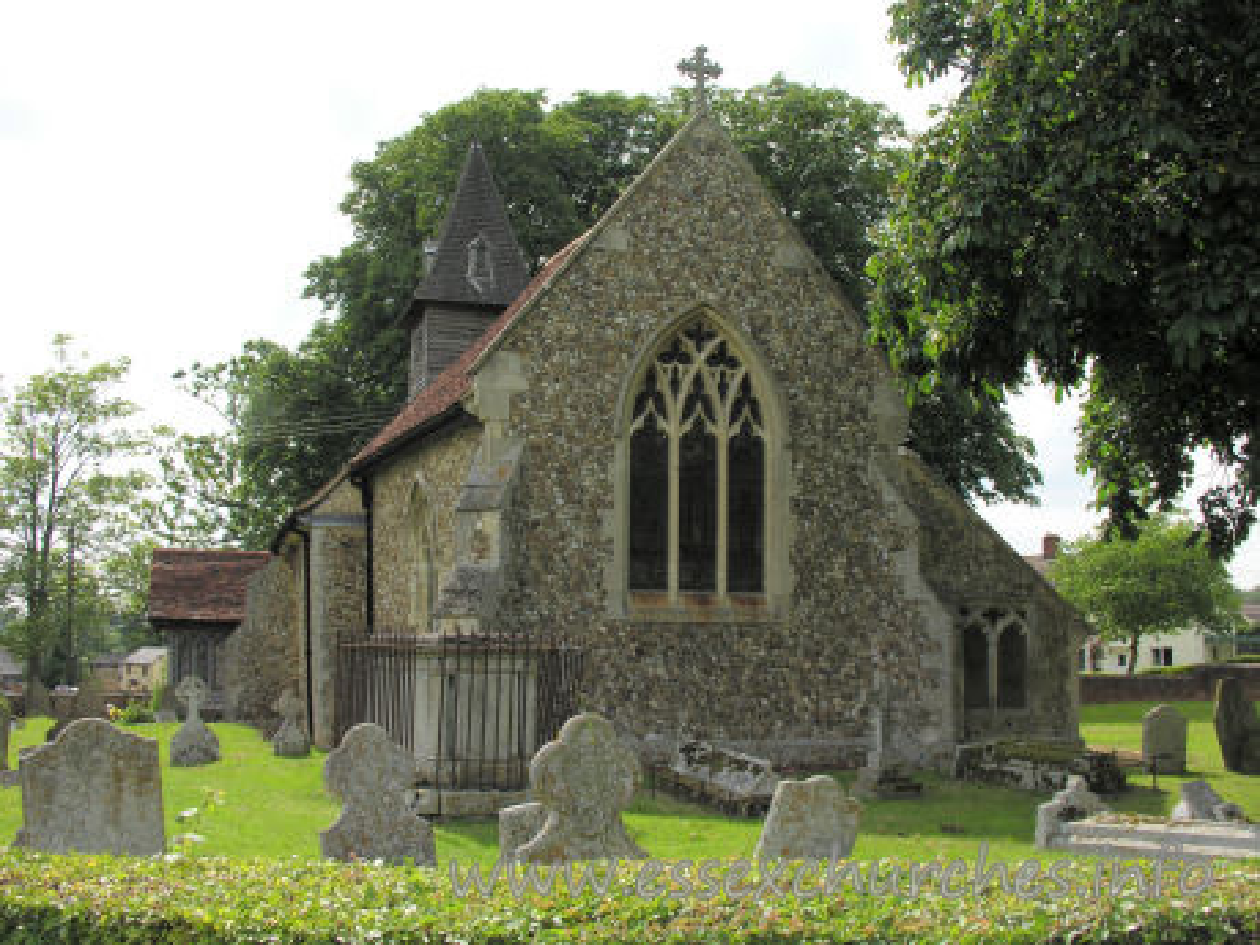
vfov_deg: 36.0
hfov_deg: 46.8
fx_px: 1456
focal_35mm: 40
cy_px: 472
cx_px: 630
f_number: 5.8
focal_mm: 10.2
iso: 50
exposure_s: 1/156
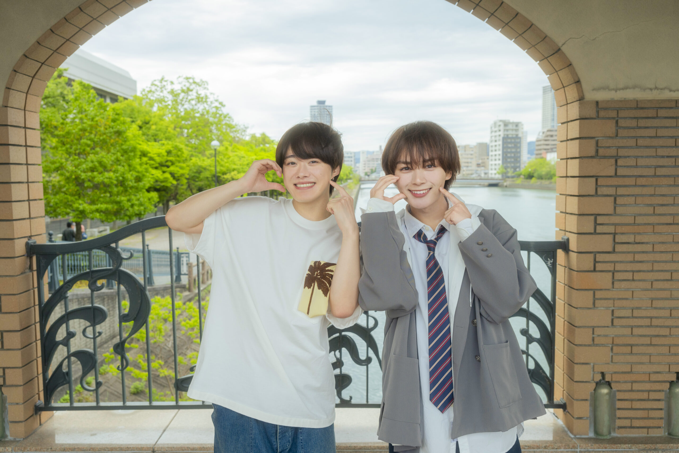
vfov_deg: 40.0
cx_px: 340
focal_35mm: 33
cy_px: 226
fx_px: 622
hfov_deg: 57.2
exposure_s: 1/400
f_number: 5.6
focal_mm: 33
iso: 320
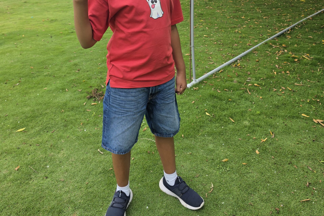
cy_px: 49
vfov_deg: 39.8
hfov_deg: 58.7
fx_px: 288
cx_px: 162
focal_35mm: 32
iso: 80
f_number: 1.7
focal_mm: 6.3
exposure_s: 1/2953
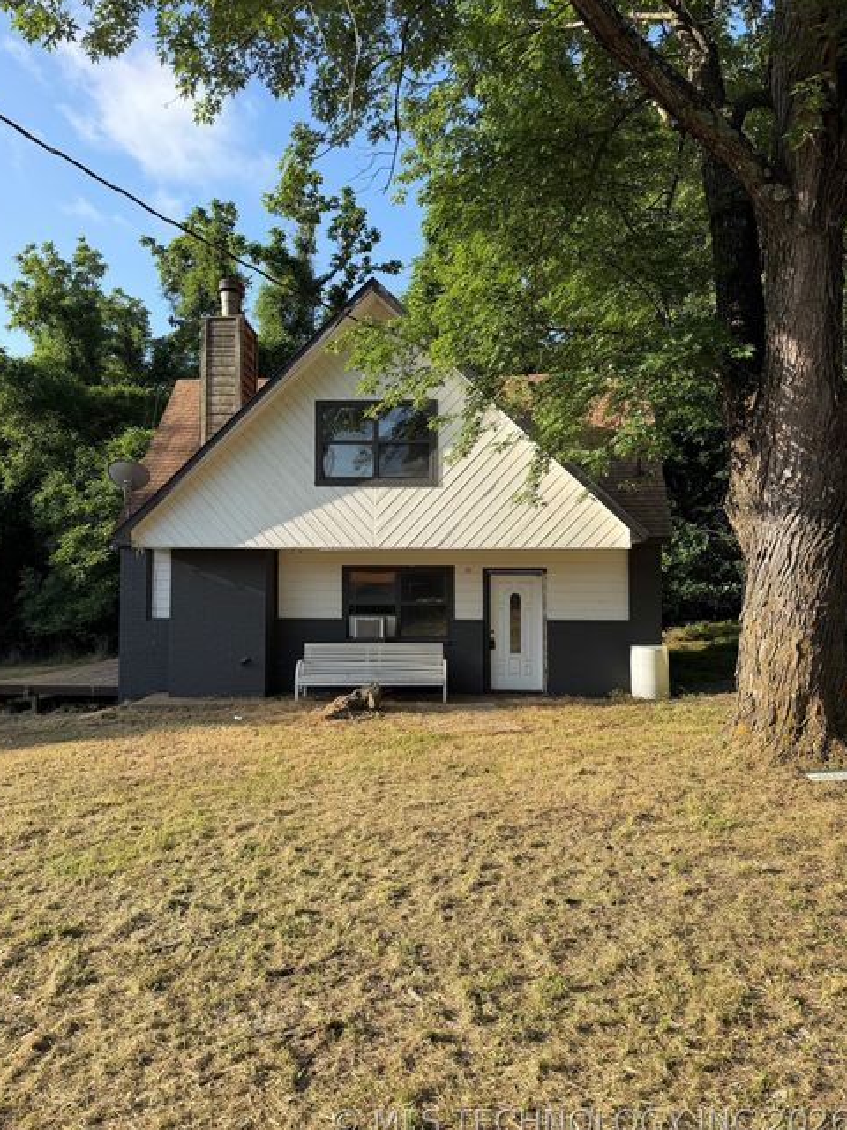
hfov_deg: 54.9
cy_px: 561
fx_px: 816
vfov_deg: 69.4
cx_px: 418
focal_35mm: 25
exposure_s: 1/1812
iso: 80
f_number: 1.78
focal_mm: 6.76
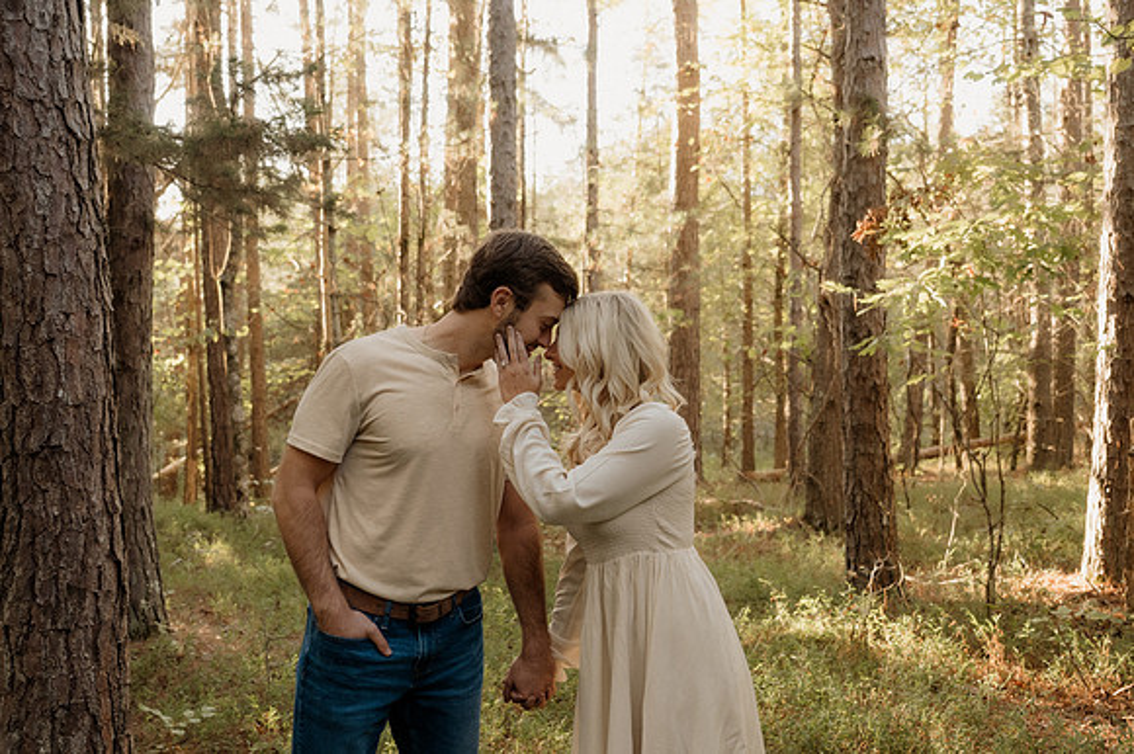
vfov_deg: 36.8
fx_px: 1133
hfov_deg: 53.2
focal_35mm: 36
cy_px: 377
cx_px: 567
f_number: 2.8
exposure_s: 1/160
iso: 500
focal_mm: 24
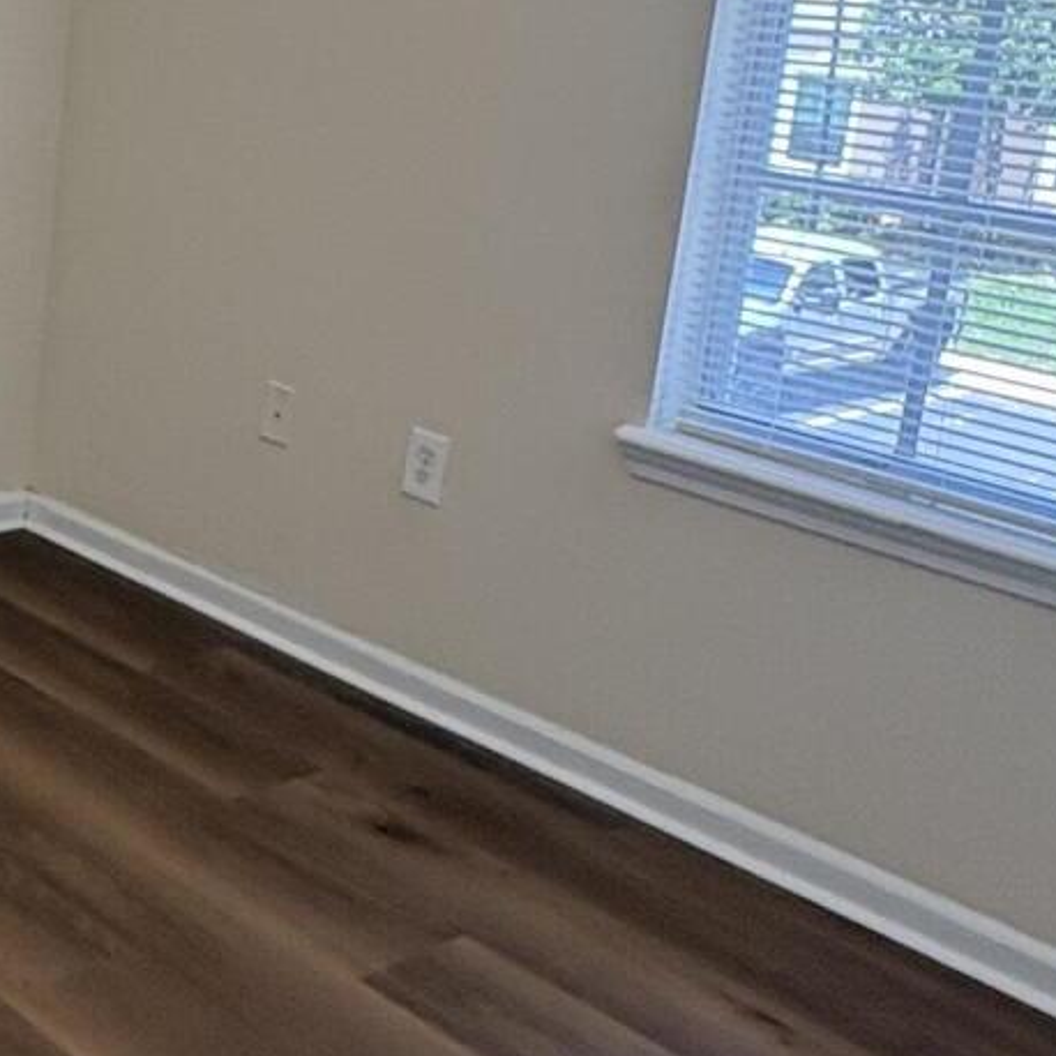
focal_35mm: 54
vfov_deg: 31.3
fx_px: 1864
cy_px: 325
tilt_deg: -12.1
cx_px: -244
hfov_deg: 27.4
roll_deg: -2.6
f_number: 2.2
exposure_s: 1/99
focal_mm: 2.22
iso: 100
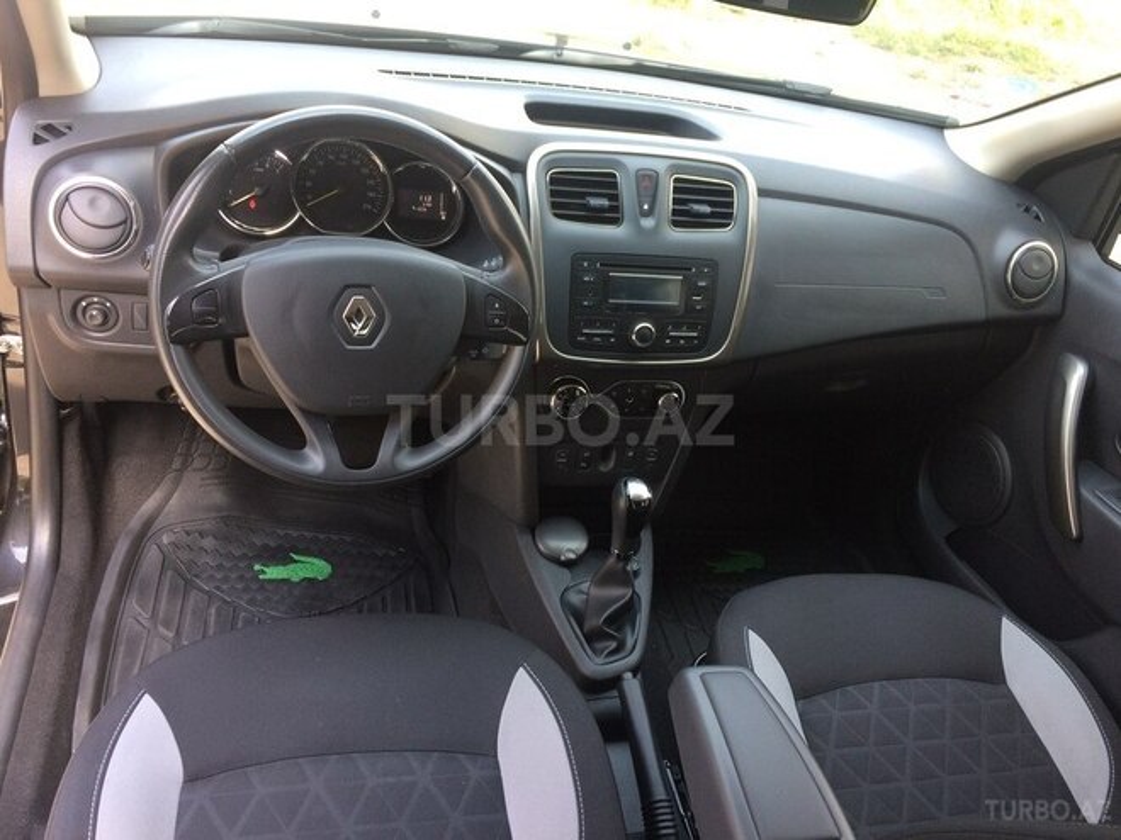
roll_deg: -13.0
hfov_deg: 61.7
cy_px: 420
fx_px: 939
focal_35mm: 29
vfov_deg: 48.2
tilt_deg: -35.1
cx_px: 560
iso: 64
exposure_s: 1/100
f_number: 2.2
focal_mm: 4.15
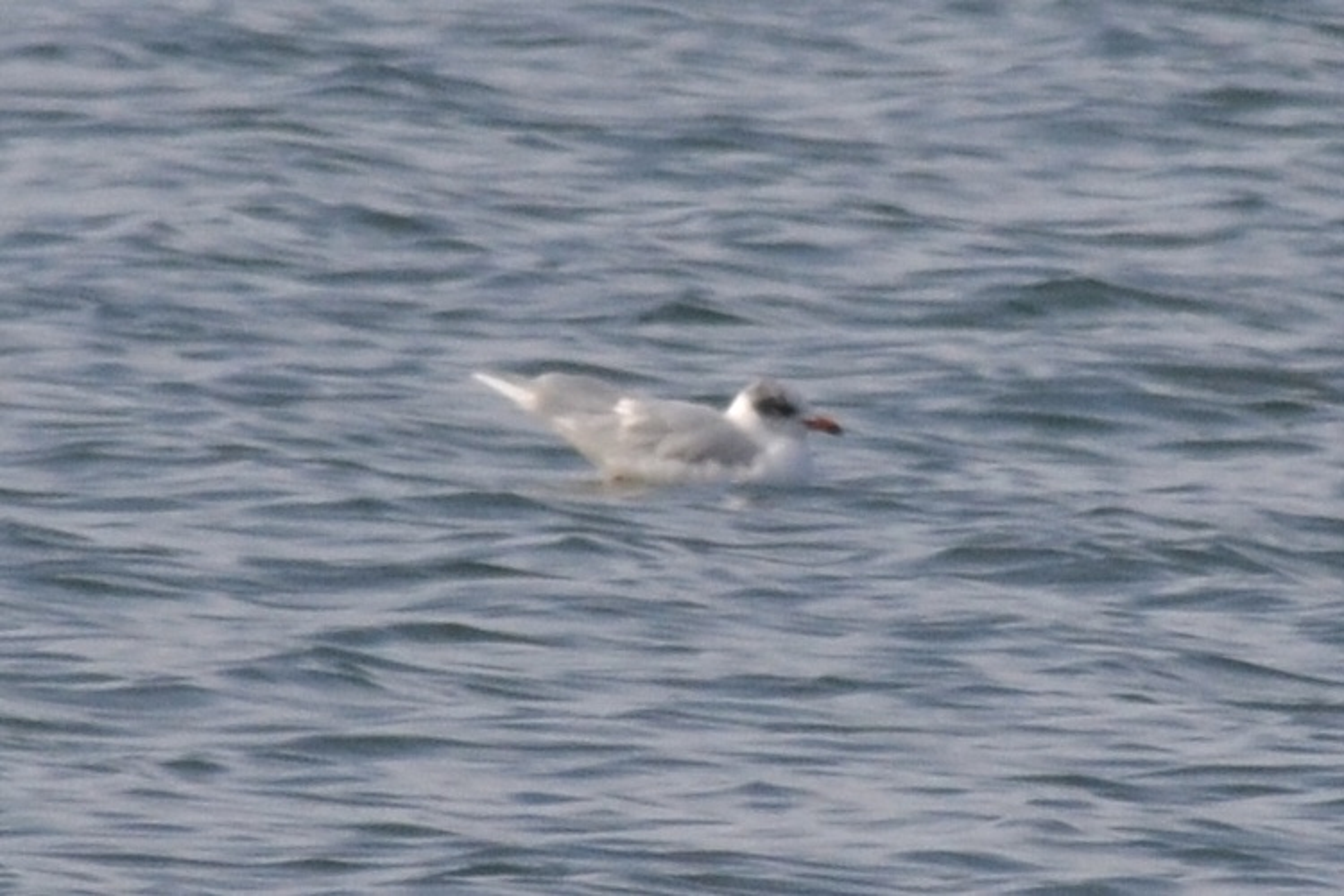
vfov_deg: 3.1
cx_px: 672
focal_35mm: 450
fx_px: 16799
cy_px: 448
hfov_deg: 4.6
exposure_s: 1/1000
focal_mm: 300
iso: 400
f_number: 11
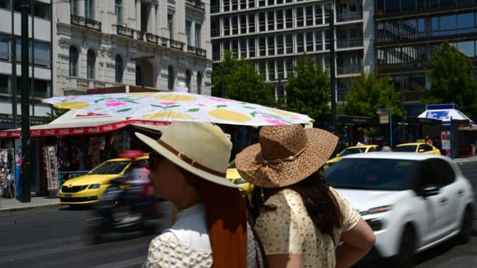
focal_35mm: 53
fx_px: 670
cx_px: 238
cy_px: 152
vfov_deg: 22.6
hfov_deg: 39.2
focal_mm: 50
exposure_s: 1/25
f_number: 22
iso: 40
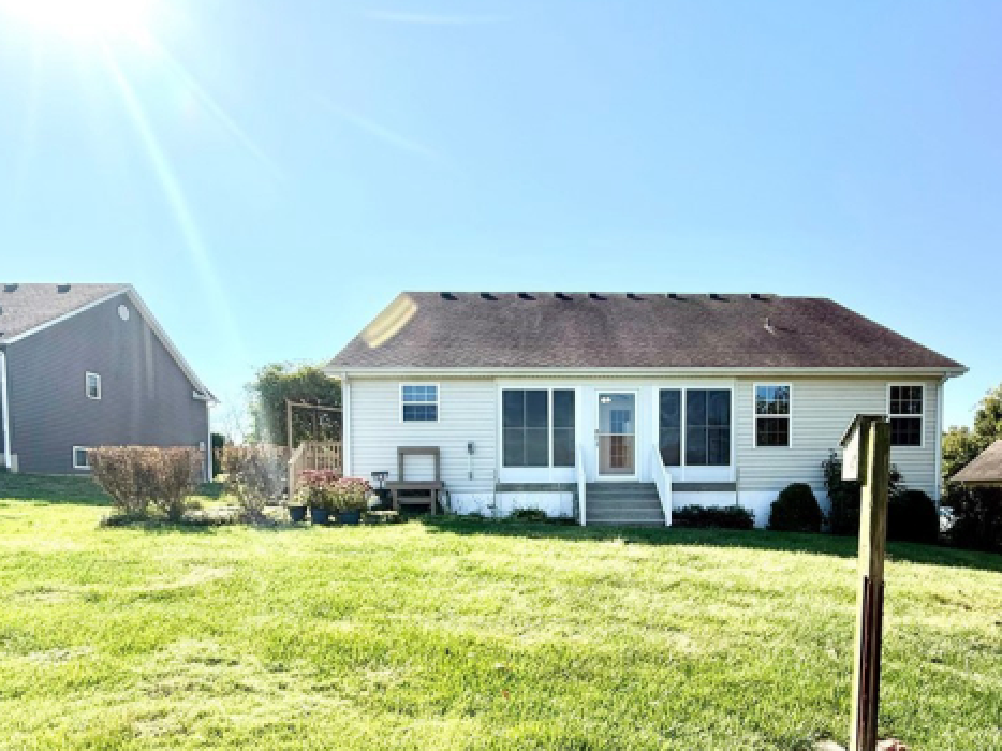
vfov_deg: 63.8
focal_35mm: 20
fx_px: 579
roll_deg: +0.3
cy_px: 515
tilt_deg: -0.3
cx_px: 565
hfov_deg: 81.4
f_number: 2.2
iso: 64
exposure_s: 1/1050
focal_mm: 2.22
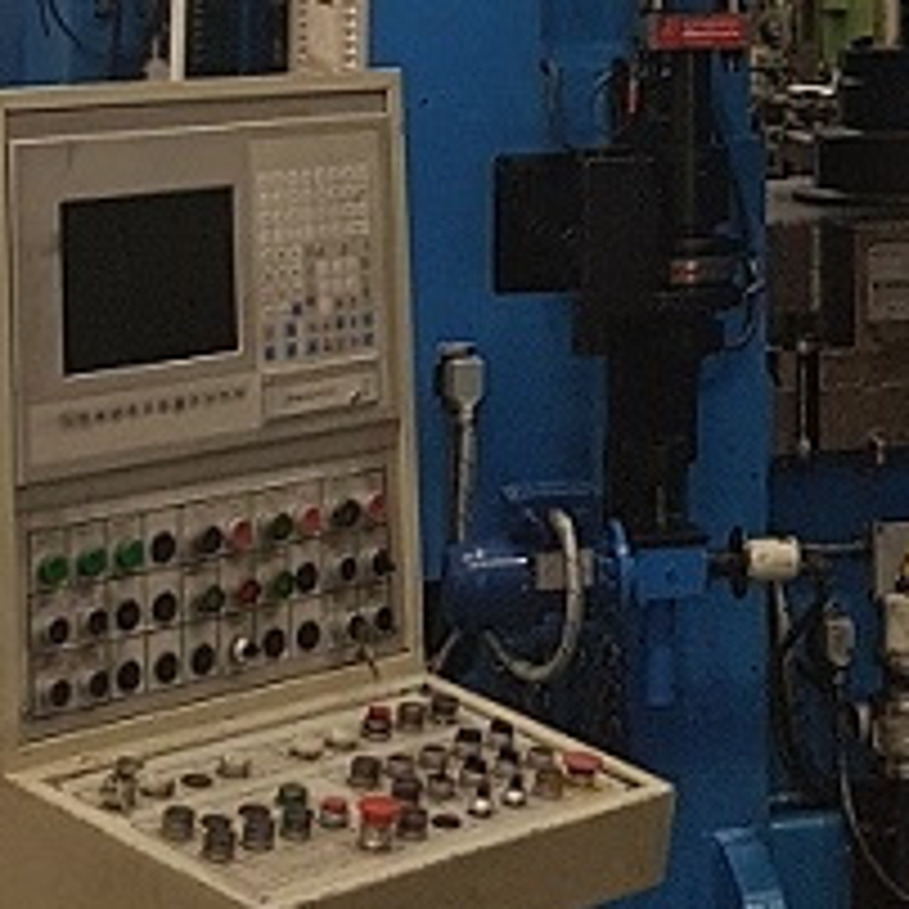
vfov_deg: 14.7
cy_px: -486
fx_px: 3268
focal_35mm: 110
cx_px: 938
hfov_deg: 15.5
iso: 125
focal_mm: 4.2
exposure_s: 1/50
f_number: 1.7
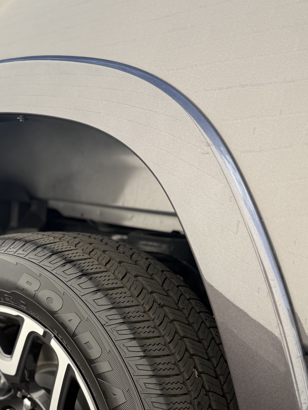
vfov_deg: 42.0
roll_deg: -1.8
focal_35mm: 44
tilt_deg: -10.7
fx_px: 522
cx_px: 80
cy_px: 295
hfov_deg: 32.3
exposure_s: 1/1211
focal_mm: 6.76
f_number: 1.78
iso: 80
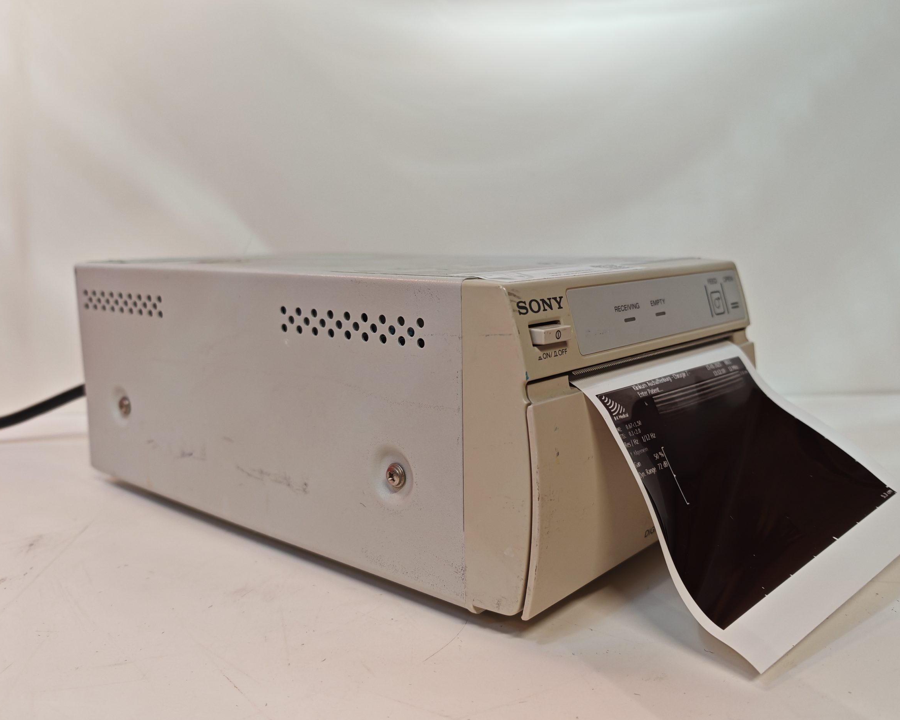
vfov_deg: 50.0
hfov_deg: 60.4
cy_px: 358
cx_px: 479
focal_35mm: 29
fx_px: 772
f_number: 2
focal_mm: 6.83
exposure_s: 1/100
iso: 250
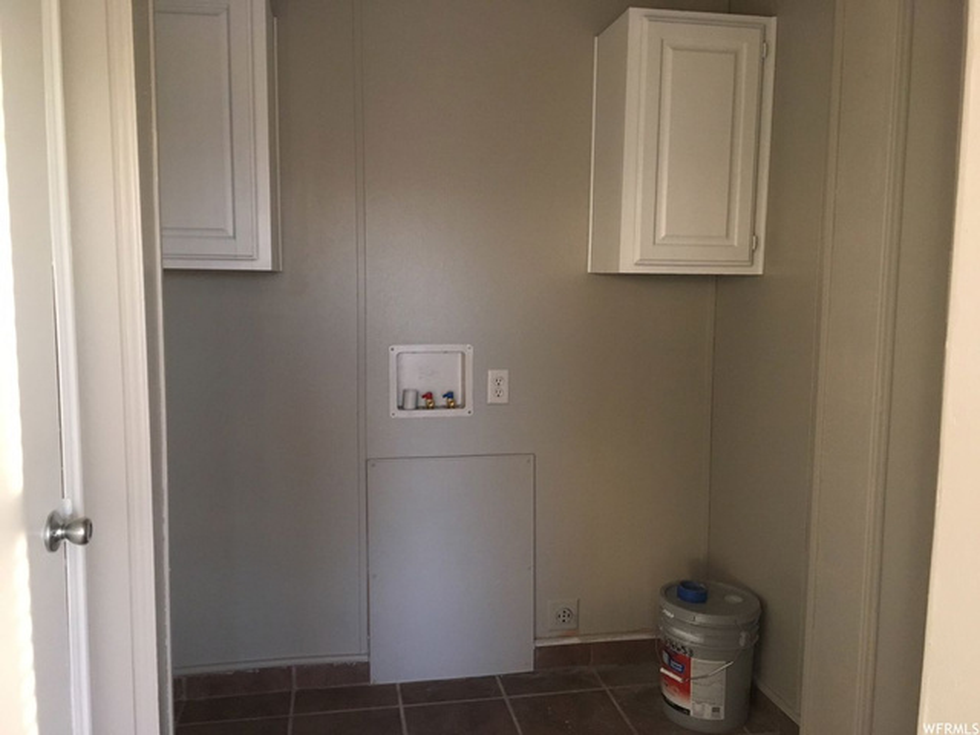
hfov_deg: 61.7
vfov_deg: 48.2
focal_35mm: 29
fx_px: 821
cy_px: 368
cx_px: 490
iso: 200
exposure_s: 1/24
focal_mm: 4.15
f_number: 2.2
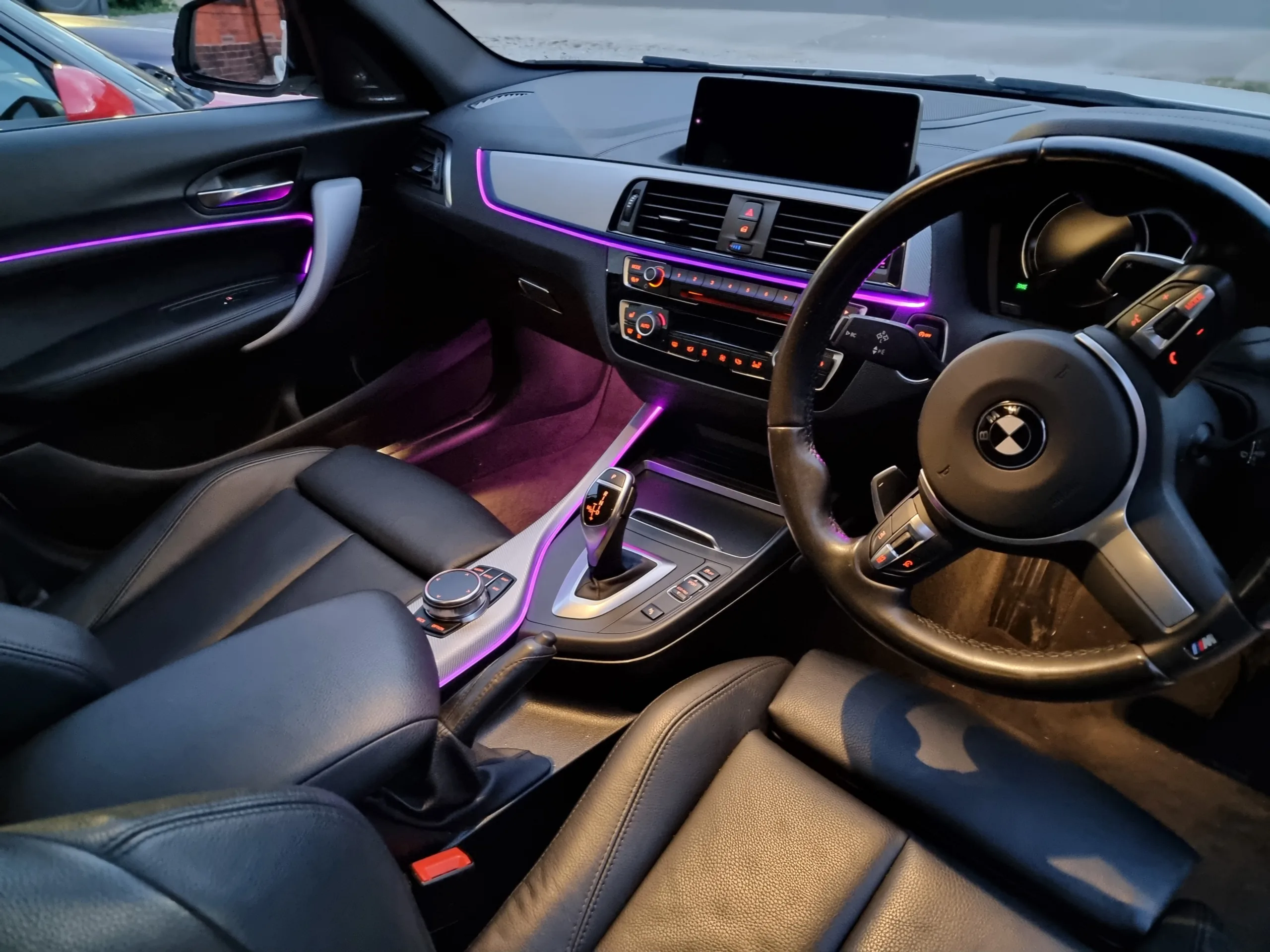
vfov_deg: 56.8
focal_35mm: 24
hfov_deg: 71.6
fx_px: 881
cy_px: 476
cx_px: 635
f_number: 1.8
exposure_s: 1/19
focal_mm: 6.7
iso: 1600
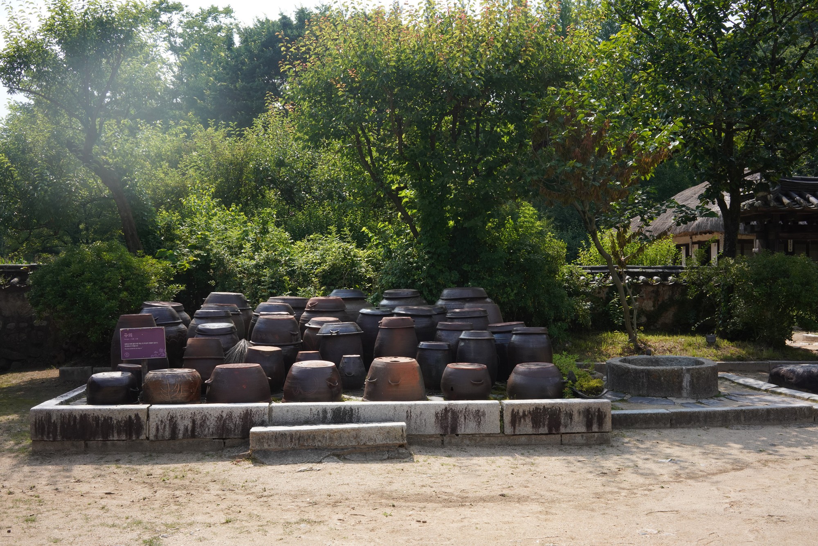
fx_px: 795
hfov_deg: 54.4
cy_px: 273
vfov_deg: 37.9
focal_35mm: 35
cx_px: 409
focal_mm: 35
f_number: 18
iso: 800
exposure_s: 1/200
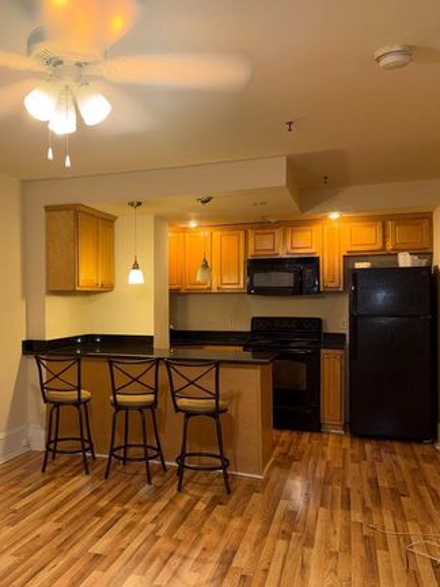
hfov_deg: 41.3
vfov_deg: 55.4
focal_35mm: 33
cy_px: 293
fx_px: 559
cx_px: 94
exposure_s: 1/30
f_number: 1.78
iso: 50
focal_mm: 6.76
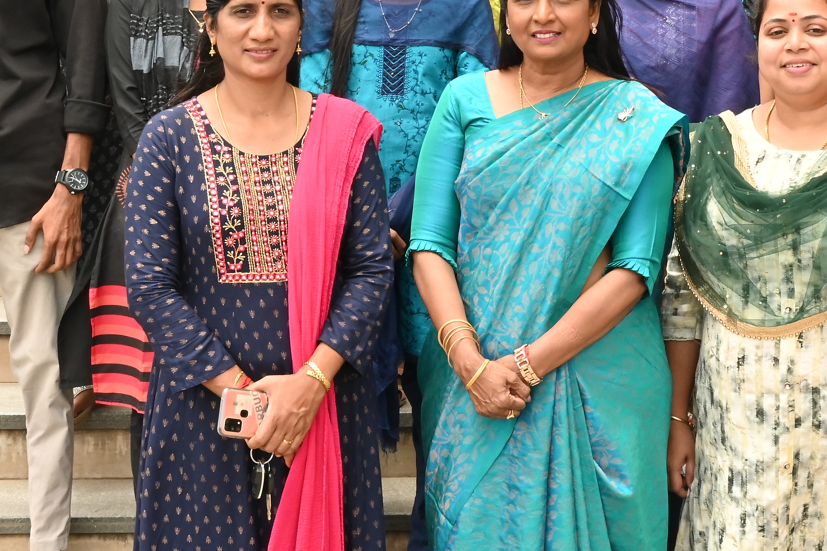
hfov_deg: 23.4
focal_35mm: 87
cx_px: 543
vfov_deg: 15.7
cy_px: 94
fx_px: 1987
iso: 800
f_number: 20
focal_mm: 28.5
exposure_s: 1/125
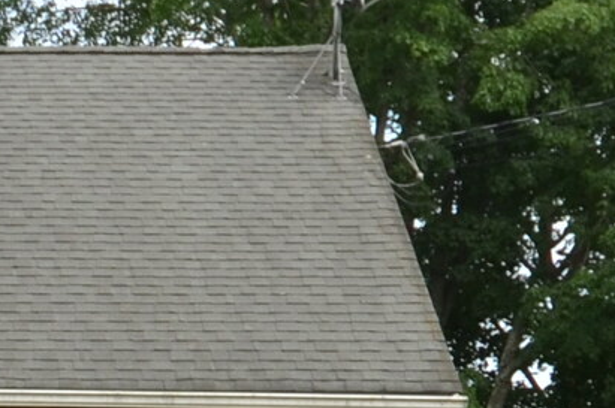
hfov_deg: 17.4
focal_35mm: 112
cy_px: 775
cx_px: -133
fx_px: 1911
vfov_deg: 11.2
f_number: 8
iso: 180
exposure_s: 1/250
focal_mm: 10
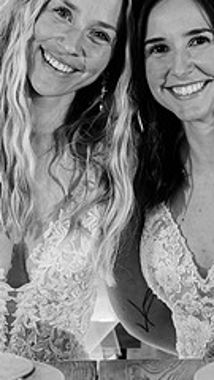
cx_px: 108
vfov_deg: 14.9
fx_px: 1453
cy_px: 147
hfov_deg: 8.4
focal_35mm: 144
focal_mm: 57
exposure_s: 1/200
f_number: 2.8
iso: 800
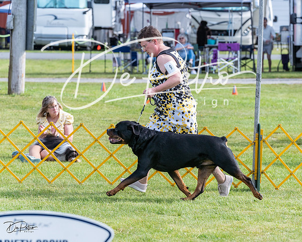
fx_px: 1761
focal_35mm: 197
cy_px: 127
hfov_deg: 9.8
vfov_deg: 7.8
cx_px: 189
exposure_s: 1/1250
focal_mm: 155
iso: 640
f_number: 5.6
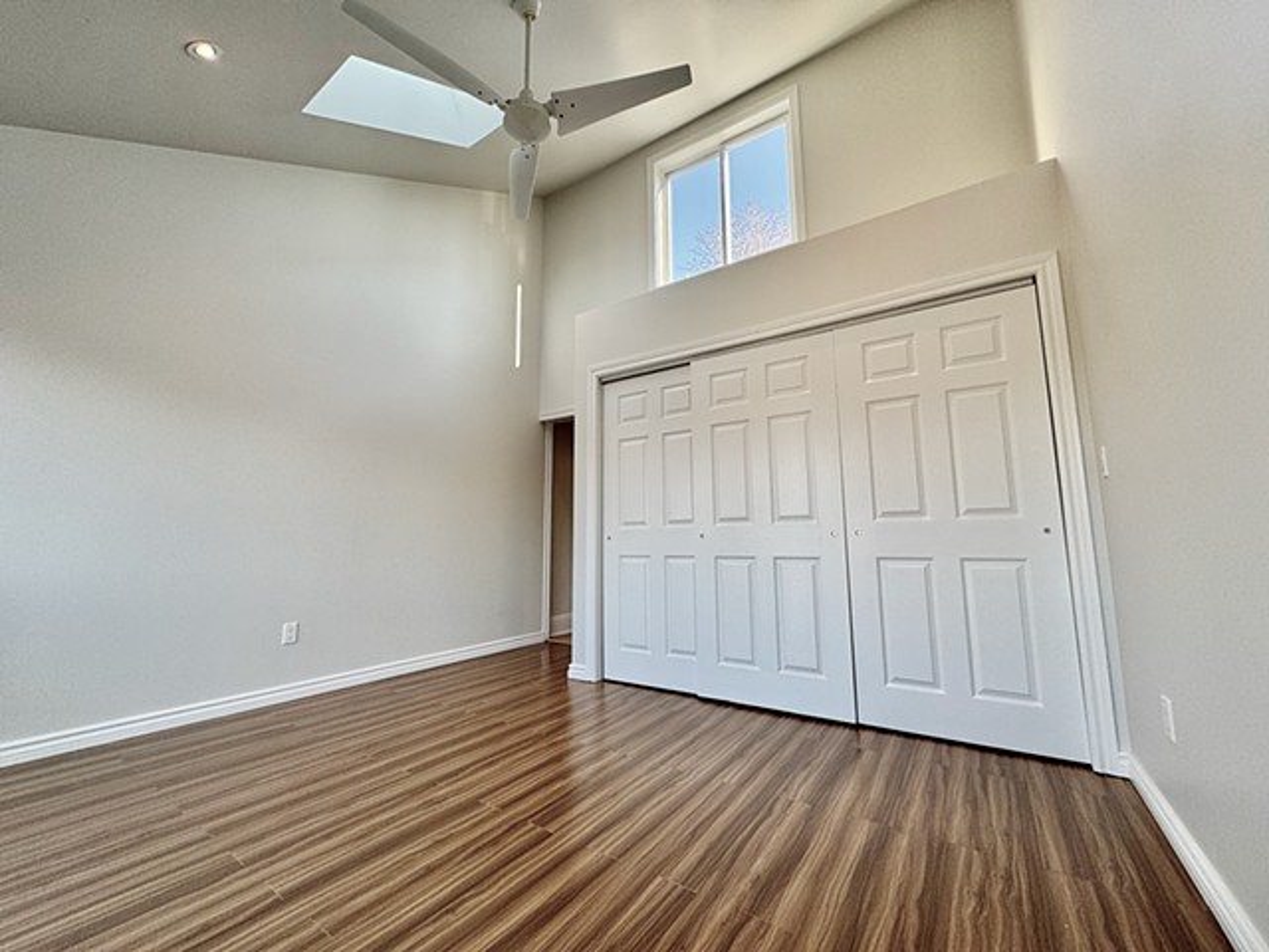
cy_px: 476
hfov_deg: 102.1
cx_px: 634
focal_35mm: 14
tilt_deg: +6.9
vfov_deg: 85.7
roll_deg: +0.0
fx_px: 513
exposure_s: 1/120
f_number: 2.2
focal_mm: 2.2
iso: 80
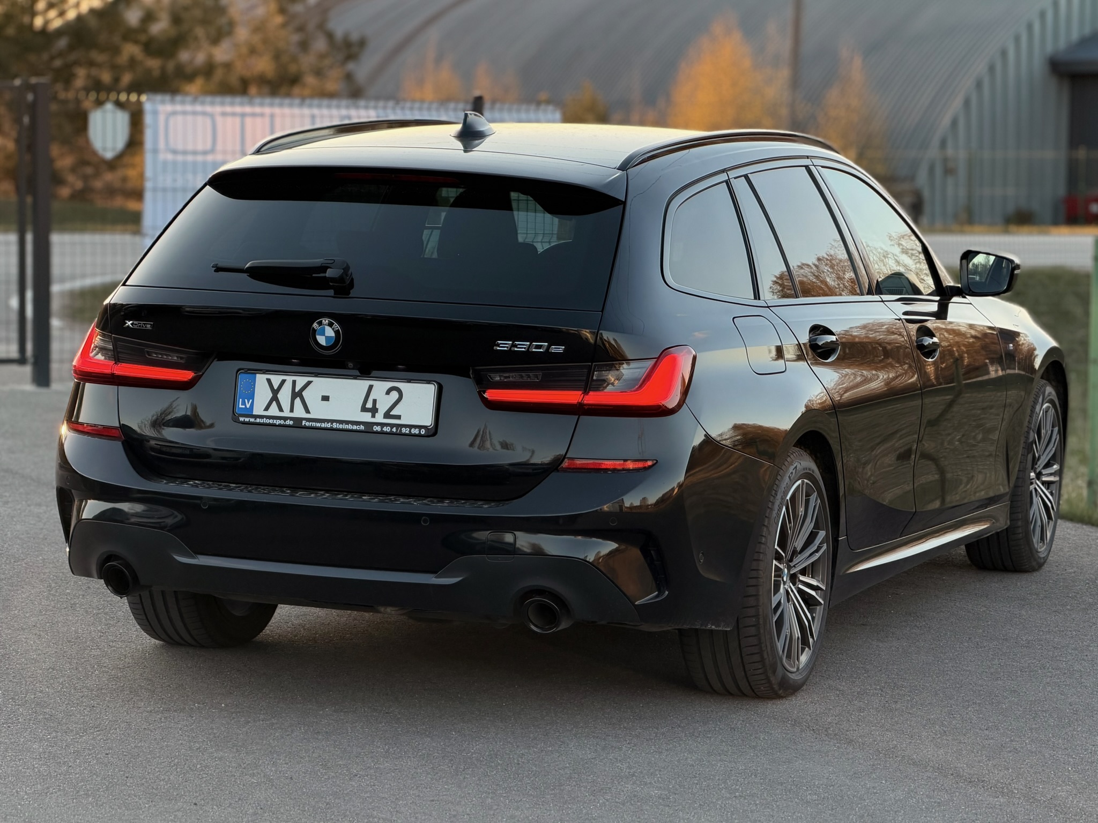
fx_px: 3172
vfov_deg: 14.8
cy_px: 412
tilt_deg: -4.6
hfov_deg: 19.6
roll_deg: +0.8
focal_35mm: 100
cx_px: 549
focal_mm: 16.89
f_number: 2.8
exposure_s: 1/121
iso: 80
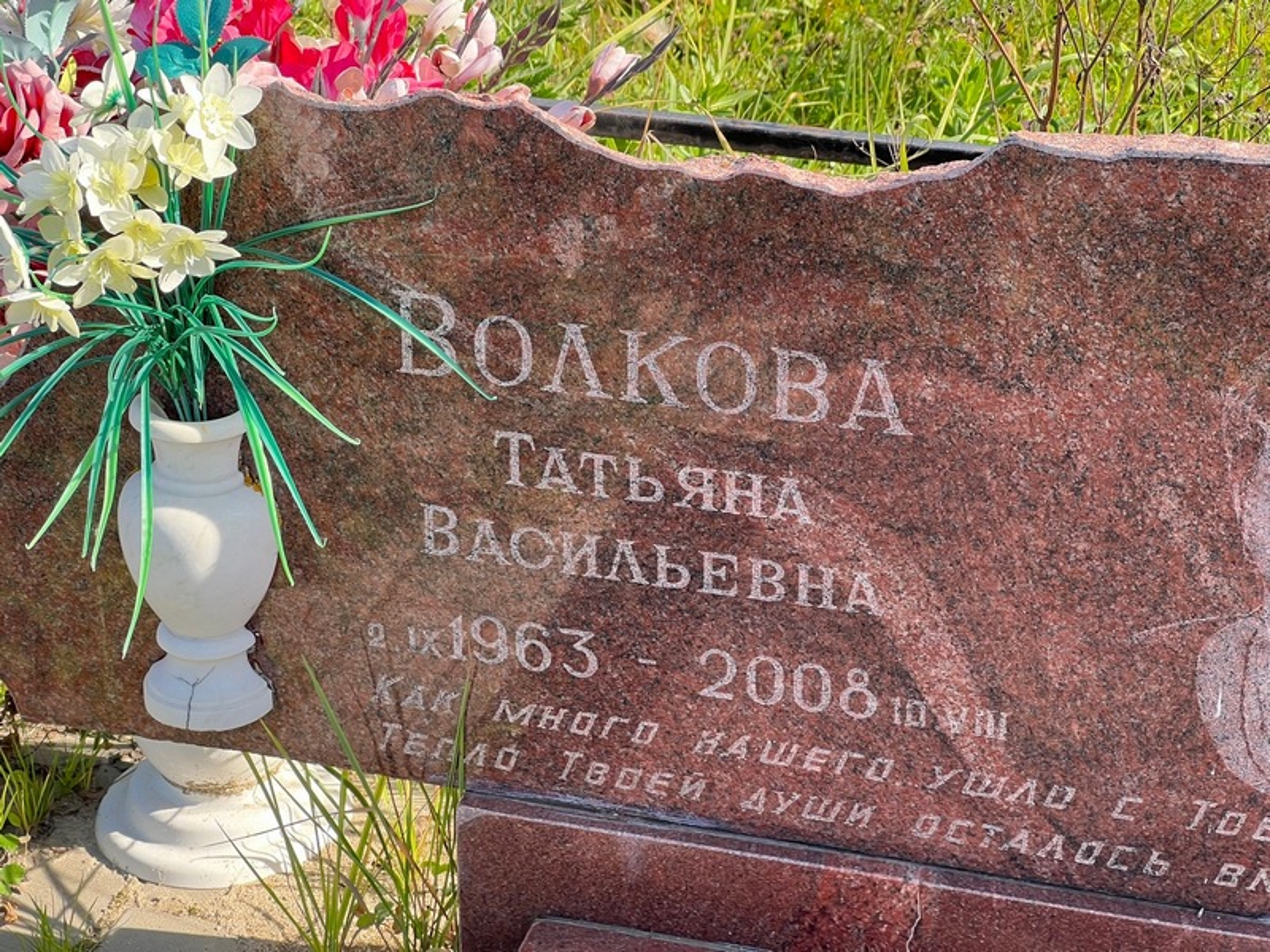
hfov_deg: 25.3
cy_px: 476
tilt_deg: -26.6
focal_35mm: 77
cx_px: 635
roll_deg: +0.4
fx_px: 2825
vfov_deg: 19.1
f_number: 2.8
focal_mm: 9
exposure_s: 1/171
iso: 40
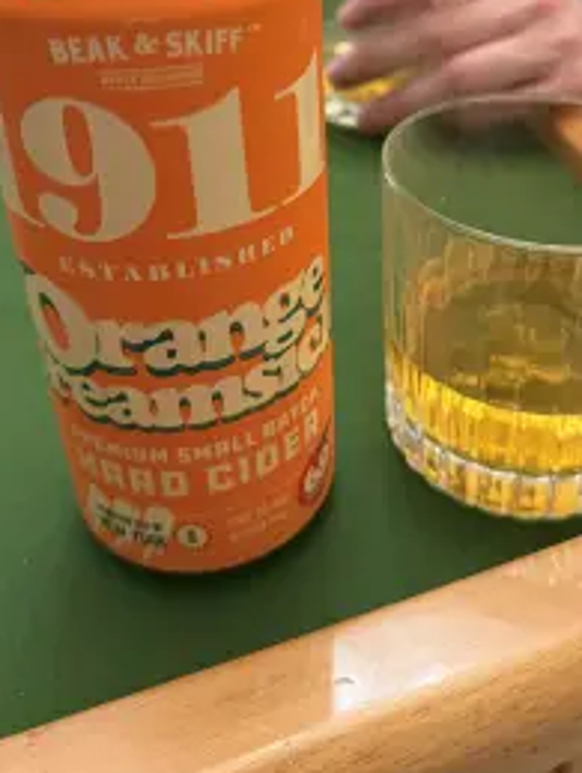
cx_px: 388
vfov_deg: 48.2
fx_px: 827
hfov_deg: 38.3
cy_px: 197
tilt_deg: -30.5
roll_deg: +0.3
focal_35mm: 37
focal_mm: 6.76
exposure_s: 1/60
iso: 500
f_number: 1.78
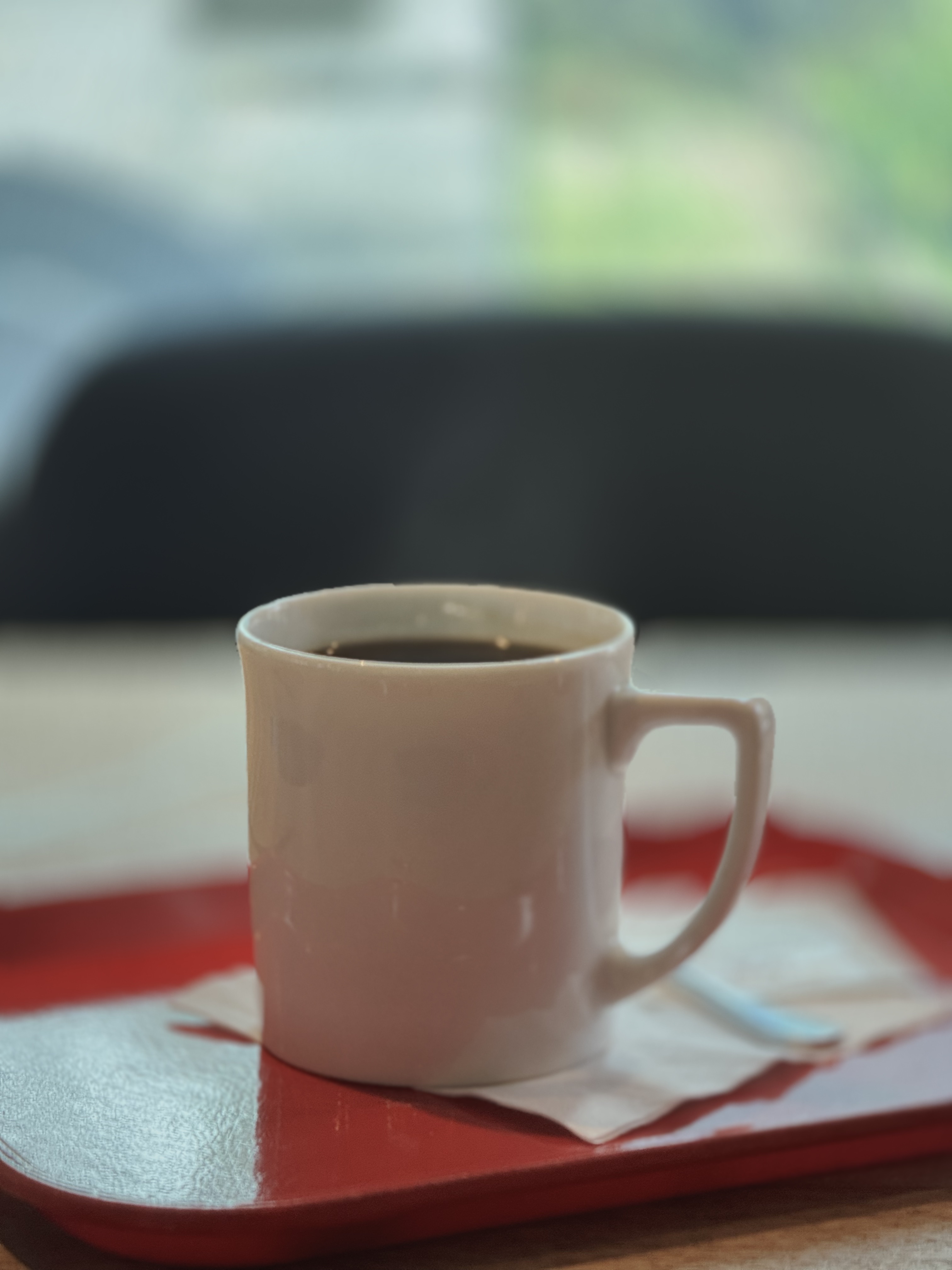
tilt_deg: -13.3
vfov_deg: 16.4
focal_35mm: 120
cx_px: 476
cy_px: 635
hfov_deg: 12.3
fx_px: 4400
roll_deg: +0.8
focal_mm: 15.66
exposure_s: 1/60
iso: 200
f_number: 2.8
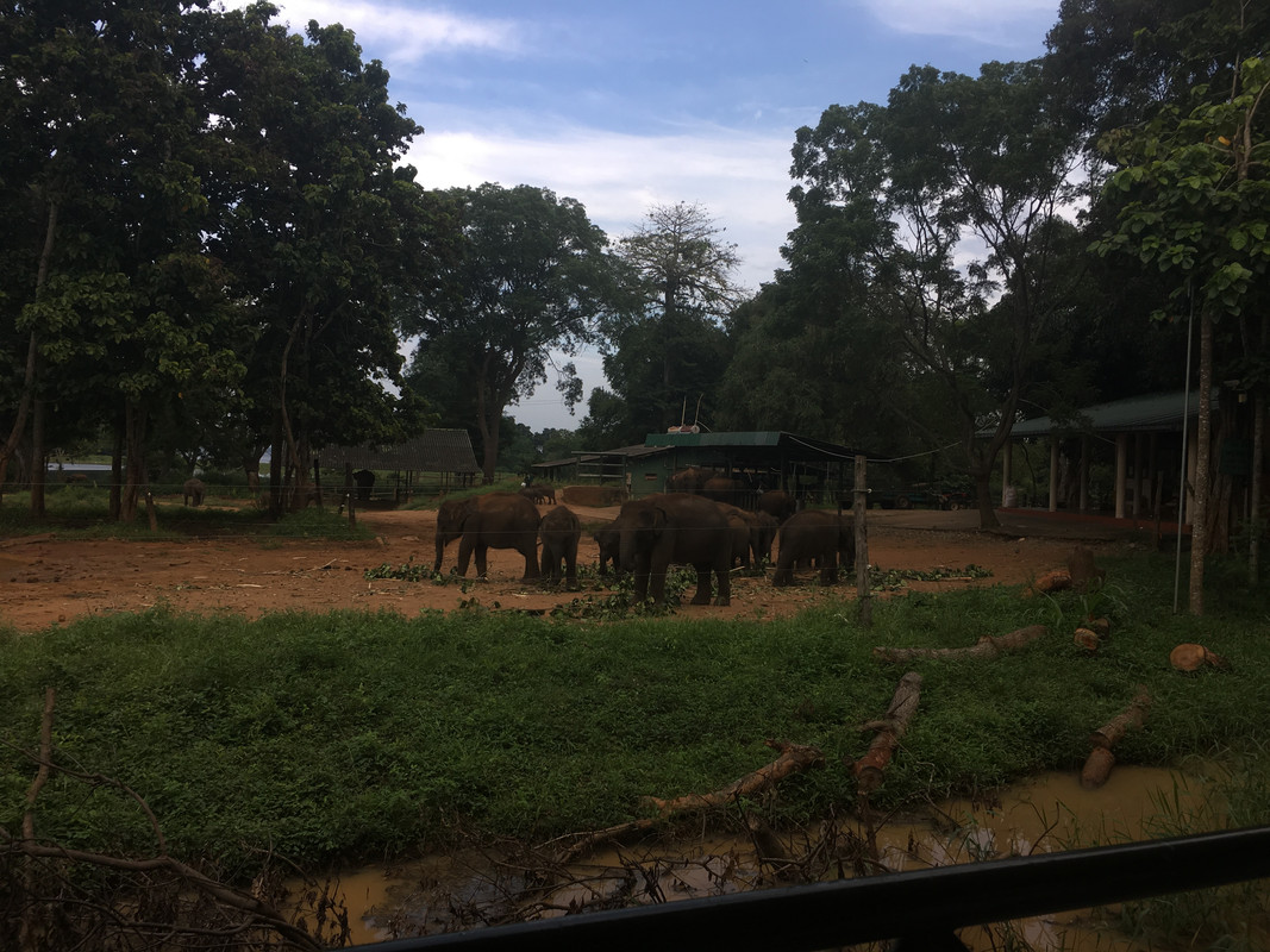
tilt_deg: +0.9
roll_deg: -1.2
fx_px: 1064
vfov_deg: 48.2
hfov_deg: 61.7
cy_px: 476
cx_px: 635
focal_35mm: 29
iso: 25
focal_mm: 4.15
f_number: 2.2
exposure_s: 1/490
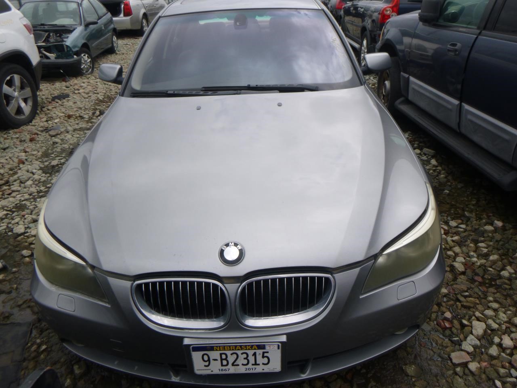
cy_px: 194
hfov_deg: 69.4
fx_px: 373
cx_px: 258
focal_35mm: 25
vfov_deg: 54.9
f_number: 3.9
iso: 100
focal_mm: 4.5
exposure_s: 1/640
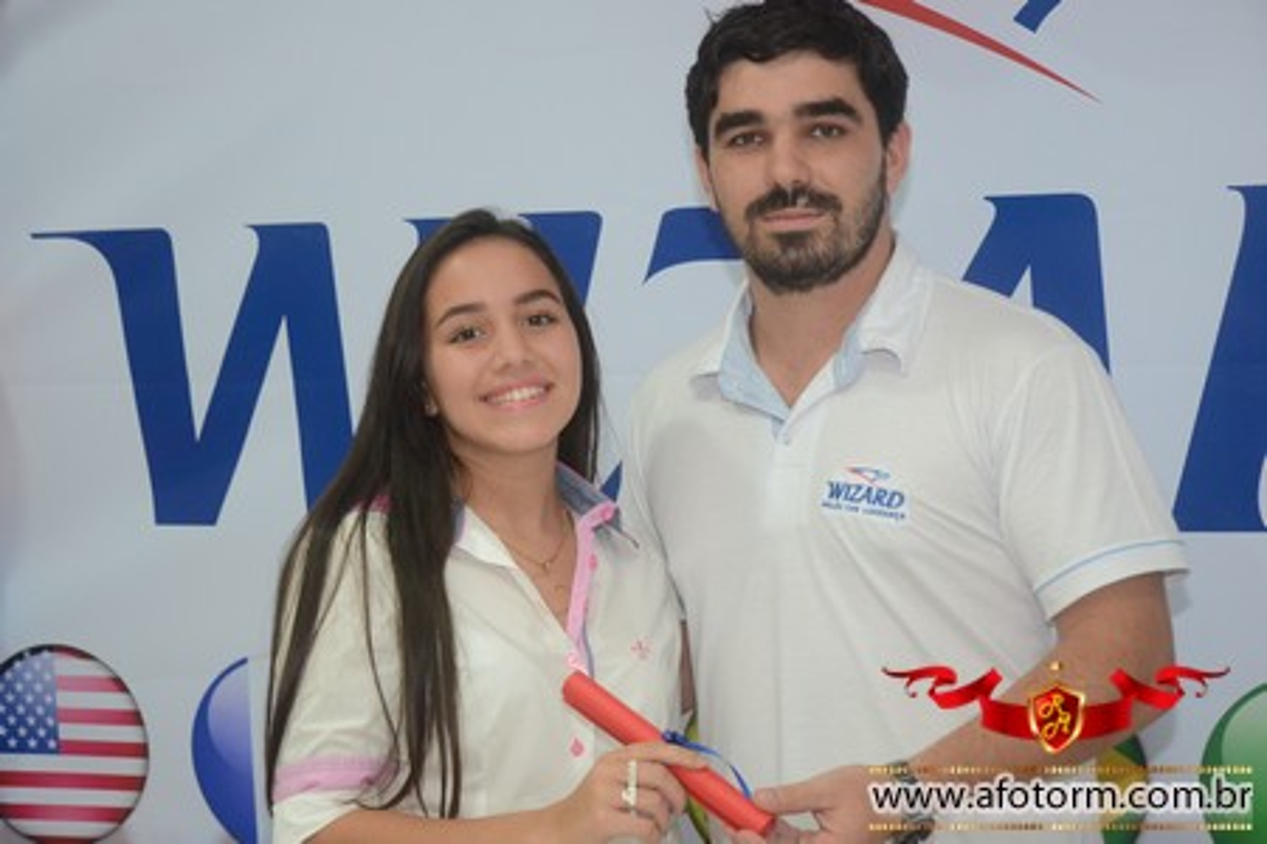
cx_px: 634
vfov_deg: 14.7
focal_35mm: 93
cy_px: 422
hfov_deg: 21.9
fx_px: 3273
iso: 1600
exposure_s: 1/80
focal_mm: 62
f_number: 5
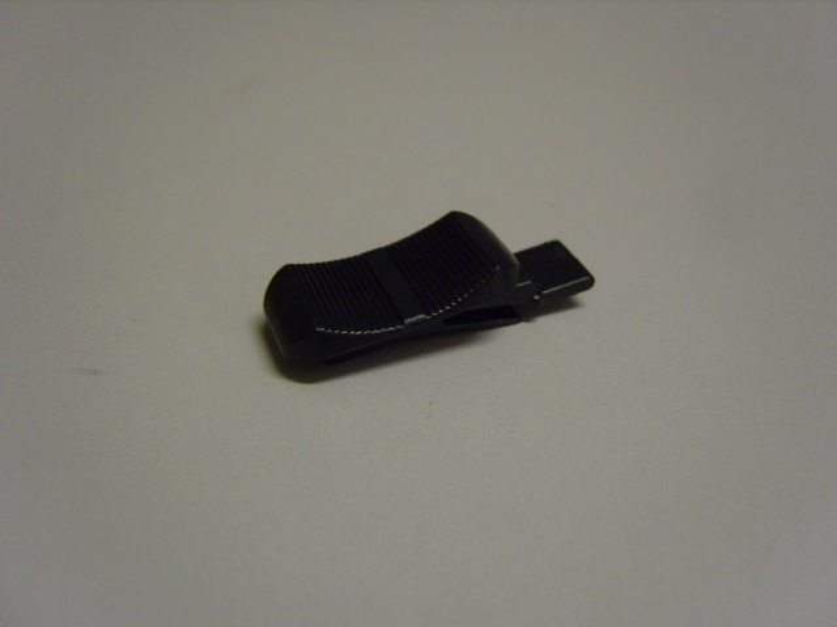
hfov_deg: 52.6
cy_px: 314
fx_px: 846
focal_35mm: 35
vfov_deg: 40.7
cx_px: 418
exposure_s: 1/30
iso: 183
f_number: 2.8
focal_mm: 7.4
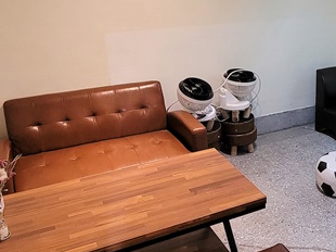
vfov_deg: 34.2
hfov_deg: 42.6
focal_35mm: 42
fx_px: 407
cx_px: 273
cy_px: 99
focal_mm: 2.2
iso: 320
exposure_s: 1/39
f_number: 2.2
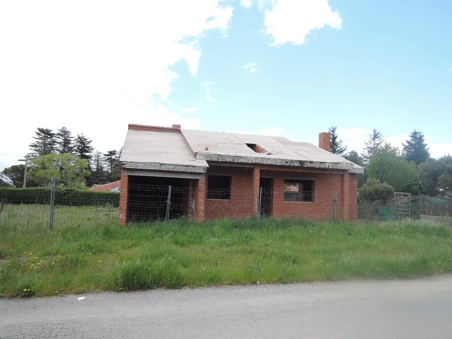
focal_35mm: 24
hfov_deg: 71.6
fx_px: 313
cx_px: 226
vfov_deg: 56.8
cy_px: 170
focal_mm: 5.1
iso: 80
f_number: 2.8
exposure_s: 1/640
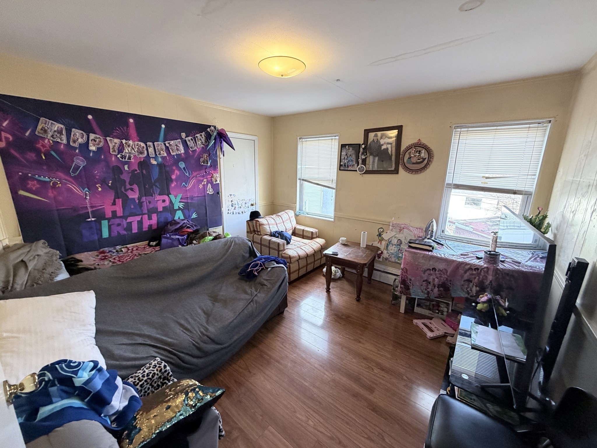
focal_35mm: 14
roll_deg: -0.2
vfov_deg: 85.7
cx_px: 298
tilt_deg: -12.7
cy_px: 224
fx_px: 241
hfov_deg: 102.1
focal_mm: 2.22
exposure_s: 1/60
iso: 250
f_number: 2.2
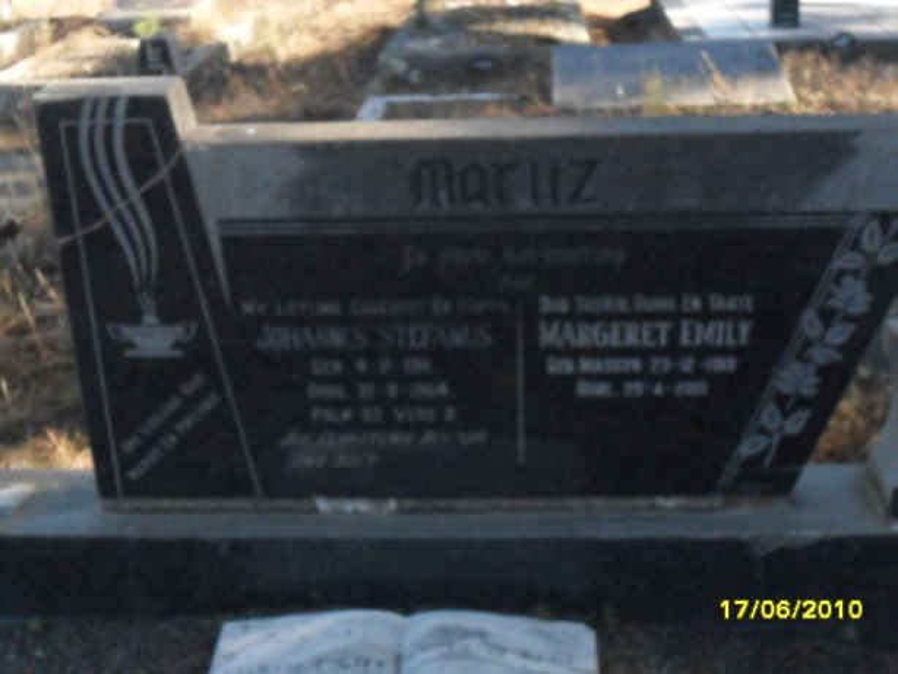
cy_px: 337
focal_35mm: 52
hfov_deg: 36.8
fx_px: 1349
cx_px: 449
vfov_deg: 28.1
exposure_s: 1/60
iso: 400
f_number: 12.6
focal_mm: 9.3
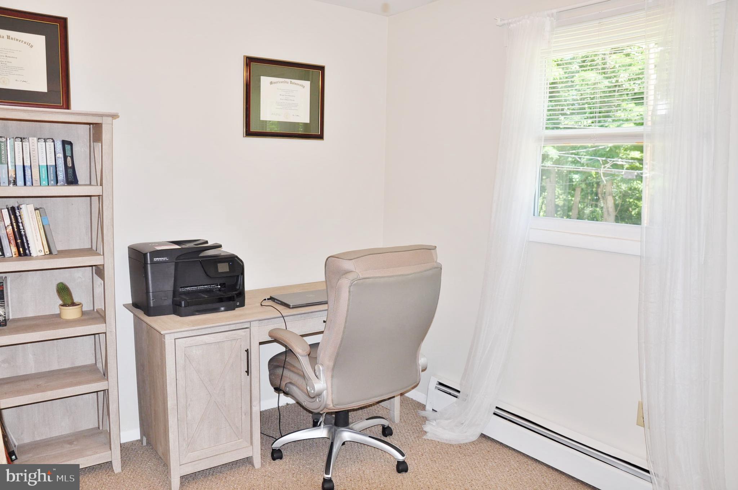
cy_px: 245
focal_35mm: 27
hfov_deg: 67.4
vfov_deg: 47.8
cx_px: 369
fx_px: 553
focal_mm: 18
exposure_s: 1/60
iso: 250
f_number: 5.6
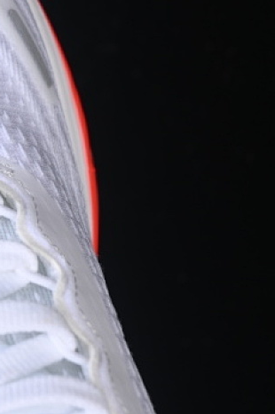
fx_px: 1997
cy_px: 117
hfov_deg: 7.7
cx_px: -134
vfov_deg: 11.8
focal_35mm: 174
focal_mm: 50
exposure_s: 1/100
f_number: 7.1
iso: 160
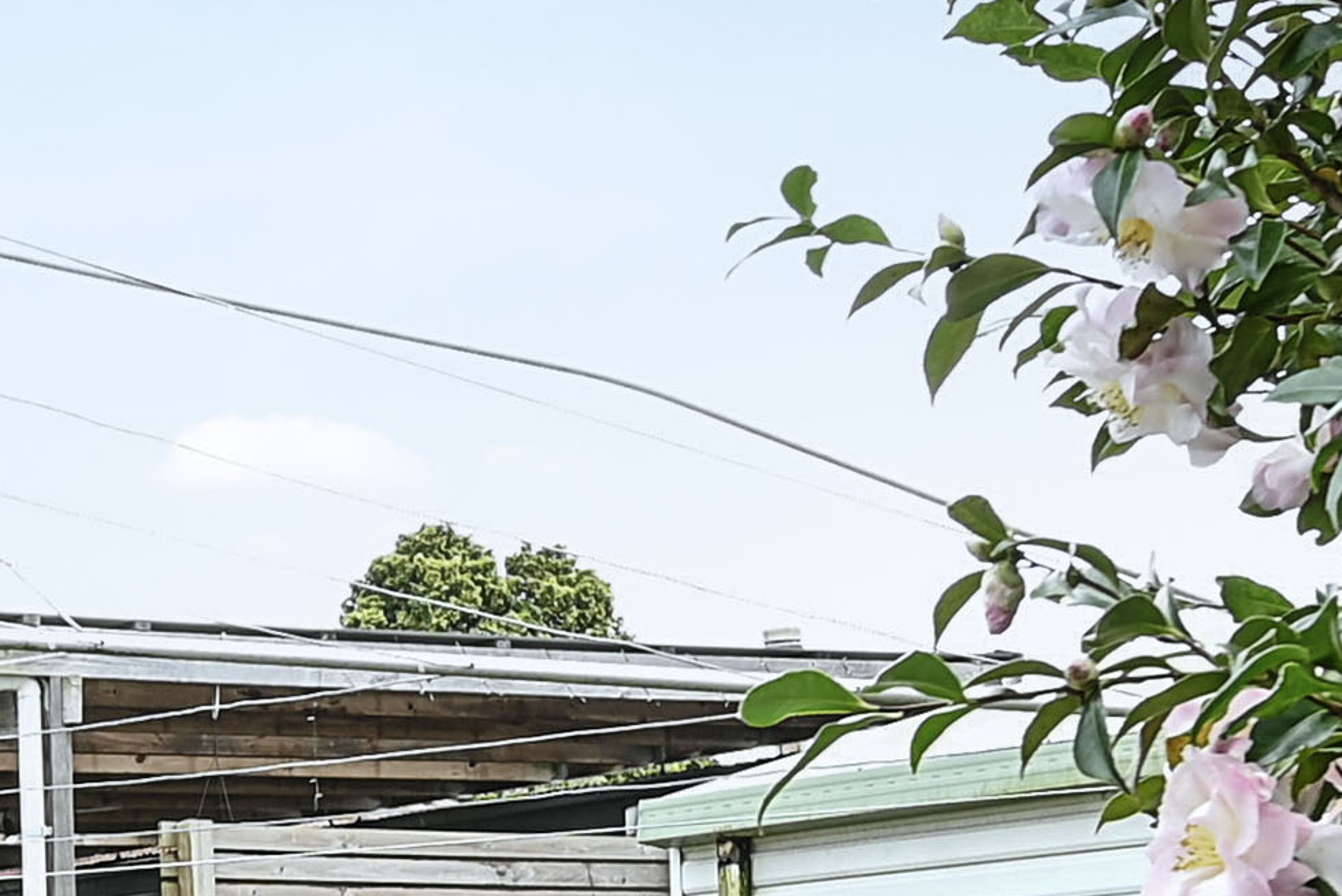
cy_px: 1250
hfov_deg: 20.4
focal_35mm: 92
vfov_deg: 14.1
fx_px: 3431
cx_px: -350
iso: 100
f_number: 5.6
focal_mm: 15
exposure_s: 1/80
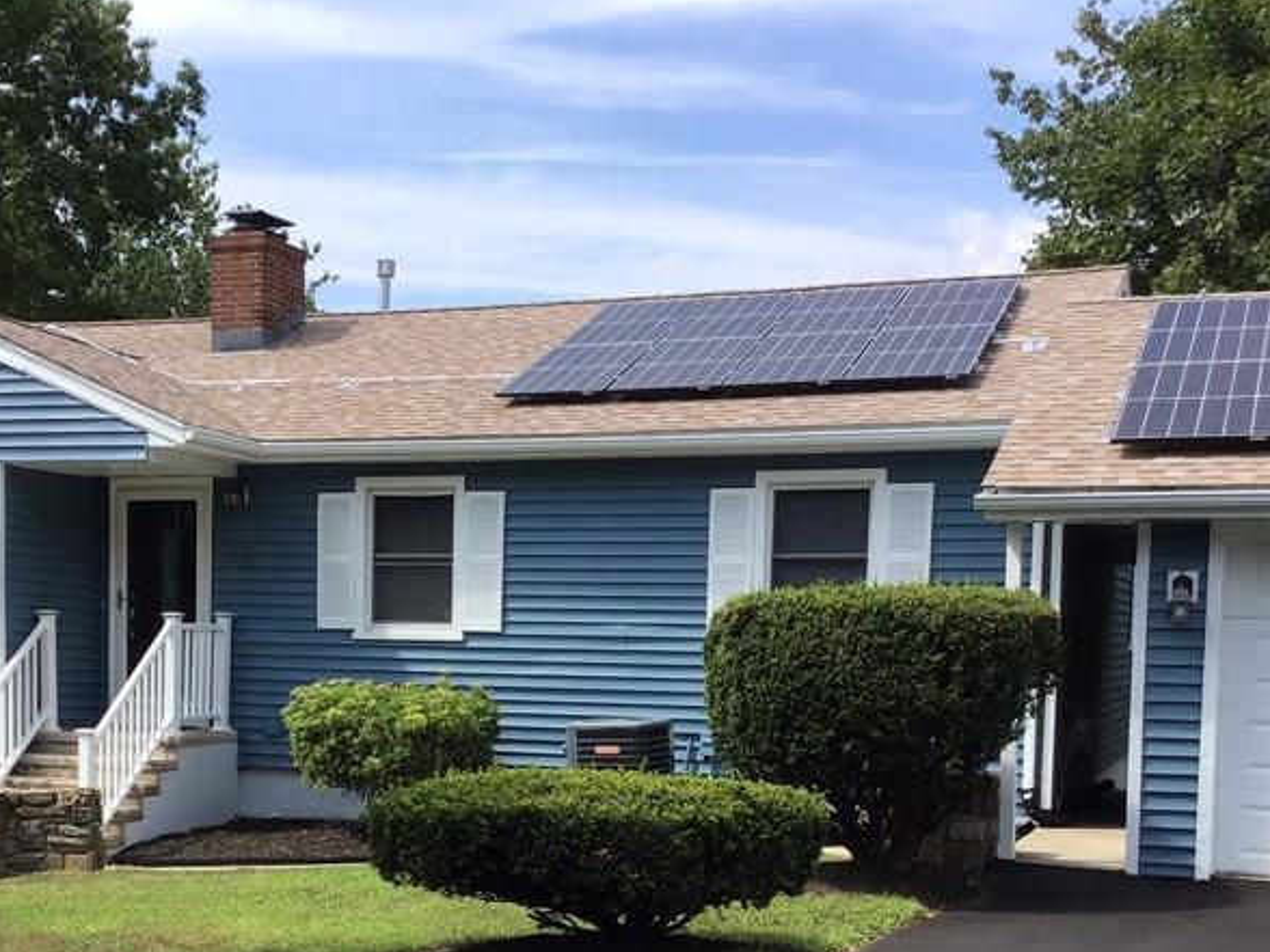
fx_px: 1981
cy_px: 805
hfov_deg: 35.3
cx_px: 445
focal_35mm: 54
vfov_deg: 26.4
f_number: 2.4
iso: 25
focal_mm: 3.3
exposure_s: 1/754
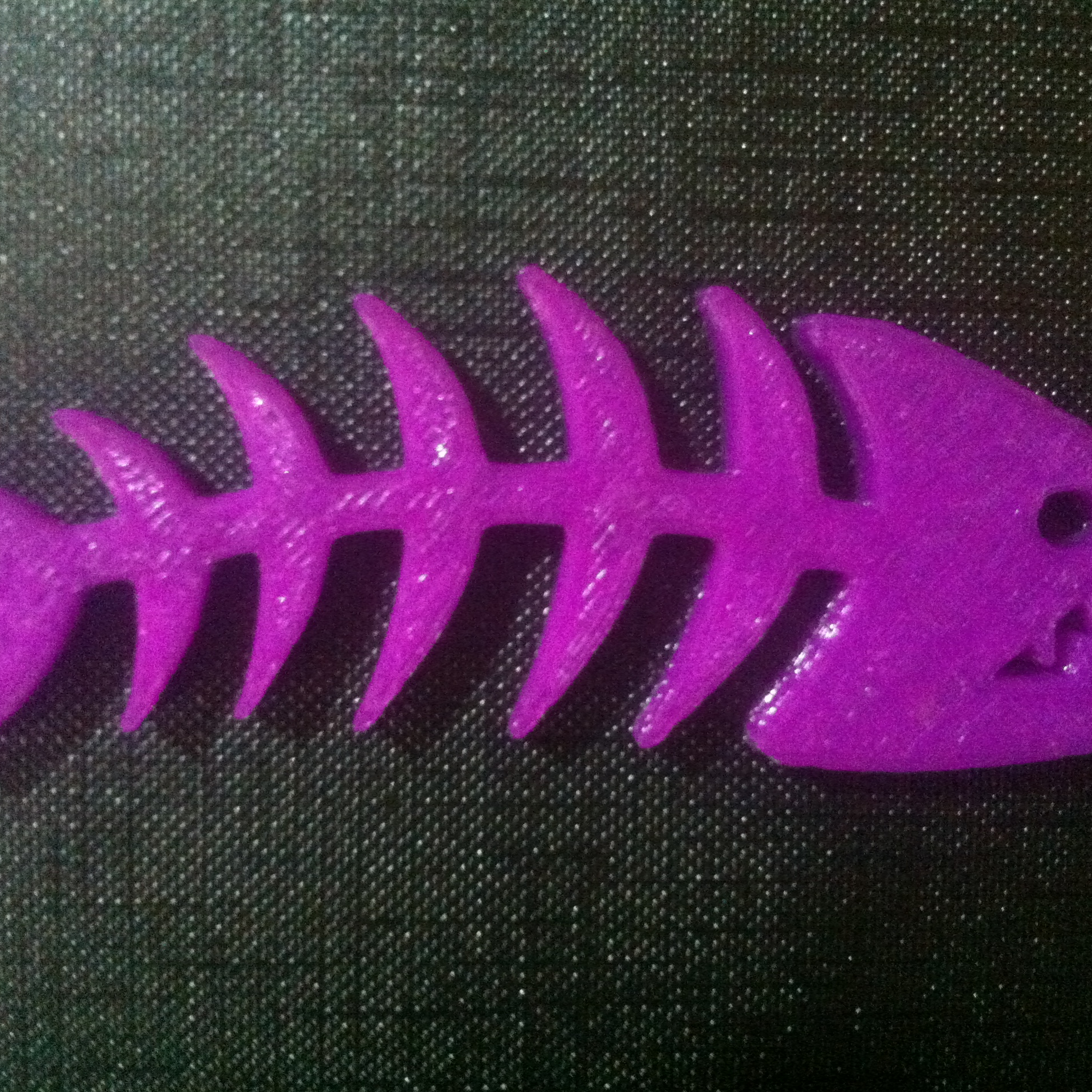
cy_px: 552
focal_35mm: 42
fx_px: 1499
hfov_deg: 40.0
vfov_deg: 40.0
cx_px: 527
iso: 1000
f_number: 2.8
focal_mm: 3.85
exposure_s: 1/15
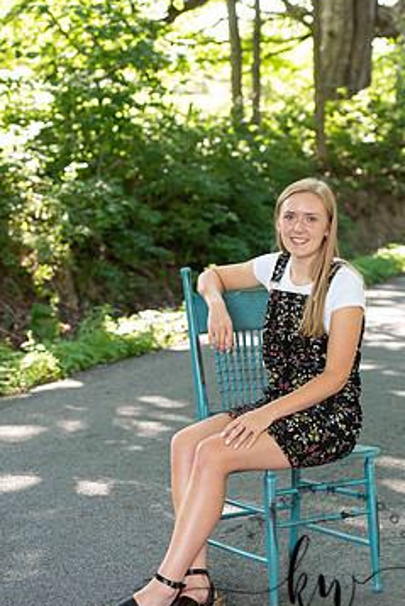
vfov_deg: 23.1
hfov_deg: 15.5
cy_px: 305
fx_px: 1483
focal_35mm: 88
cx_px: 225
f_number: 3.5
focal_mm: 70
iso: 640
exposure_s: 1/200
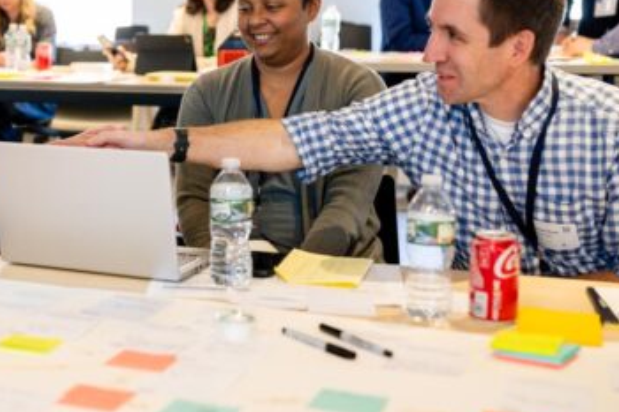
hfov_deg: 32.9
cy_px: 133
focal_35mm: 60
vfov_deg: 22.5
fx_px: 1031
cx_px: 175
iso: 1250
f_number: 2.2
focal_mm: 35
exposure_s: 1/160
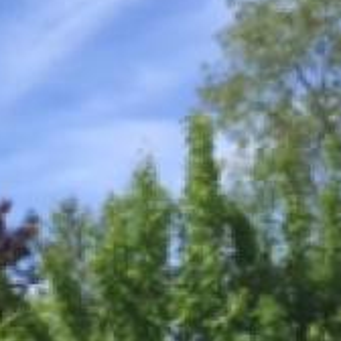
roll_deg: +0.7
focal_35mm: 156
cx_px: -438
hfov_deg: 10.0
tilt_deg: +10.7
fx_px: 1739
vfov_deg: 10.9
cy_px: 474
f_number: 2.2
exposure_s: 1/1319
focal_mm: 4.15
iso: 32
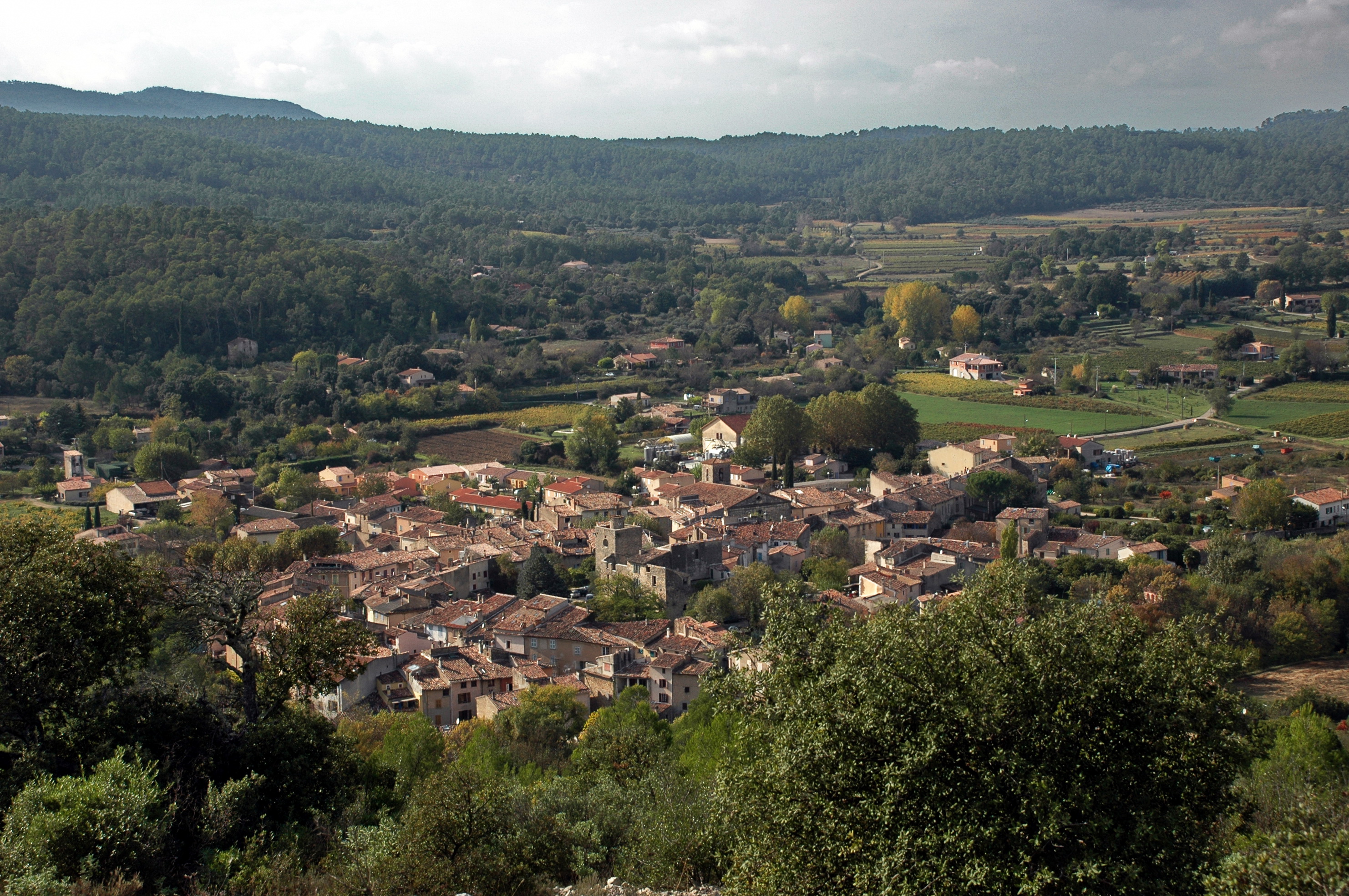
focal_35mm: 60
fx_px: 2246
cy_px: 448
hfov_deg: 33.4
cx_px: 674
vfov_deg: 22.6
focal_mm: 40
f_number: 9
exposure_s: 1/320
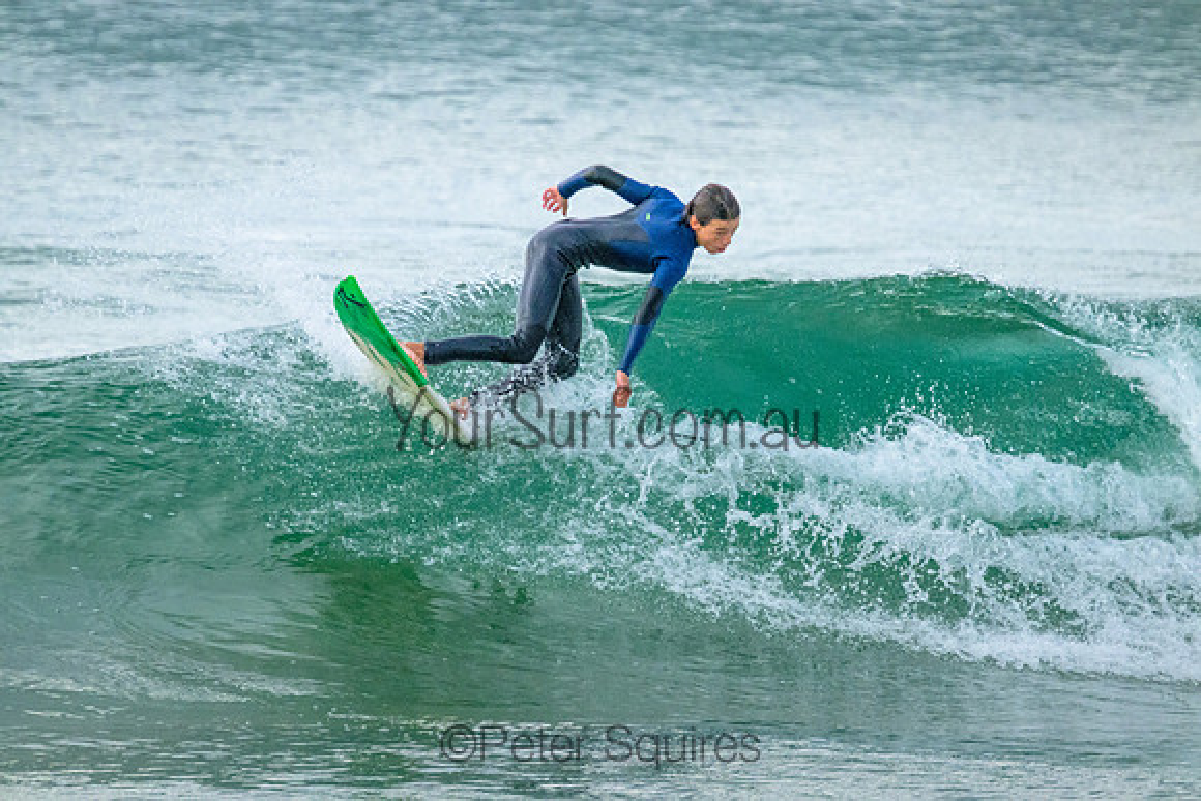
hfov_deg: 2.6
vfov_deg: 1.7
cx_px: 600
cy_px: 400
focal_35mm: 800
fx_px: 26694
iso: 7200
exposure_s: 1/1000
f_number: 11
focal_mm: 800
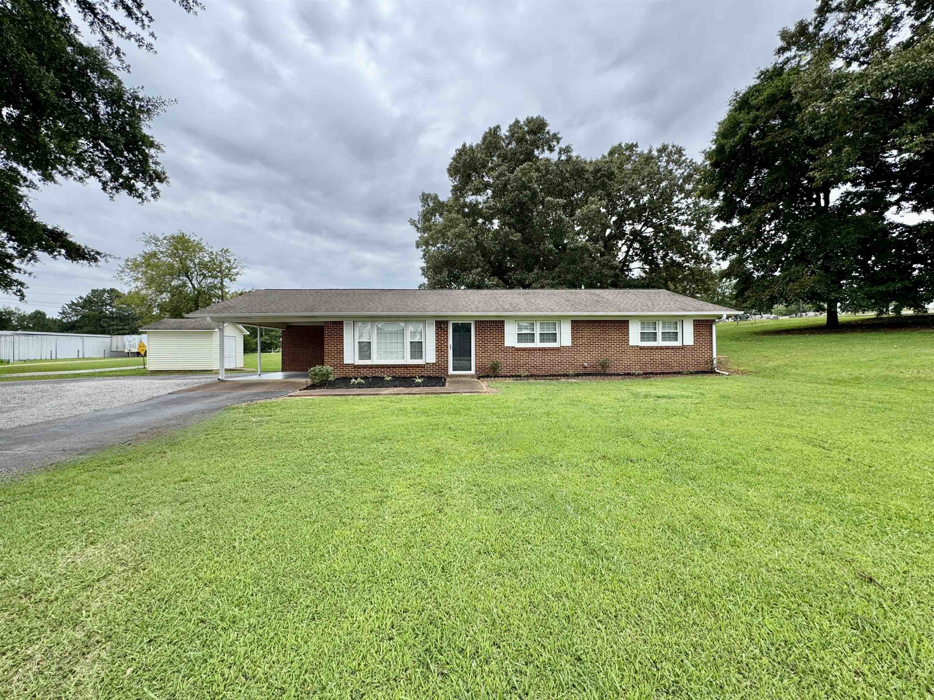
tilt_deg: +0.0
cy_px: 350
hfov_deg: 102.1
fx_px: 378
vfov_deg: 85.7
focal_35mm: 14
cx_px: 467
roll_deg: -0.7
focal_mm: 2.22
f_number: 2.2
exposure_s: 1/681
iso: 40
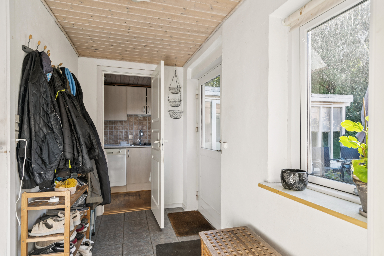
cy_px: 128
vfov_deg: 61.9
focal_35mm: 20
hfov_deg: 84.0
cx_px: 192
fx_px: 213
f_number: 7.1
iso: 800
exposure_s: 1/60
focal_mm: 20
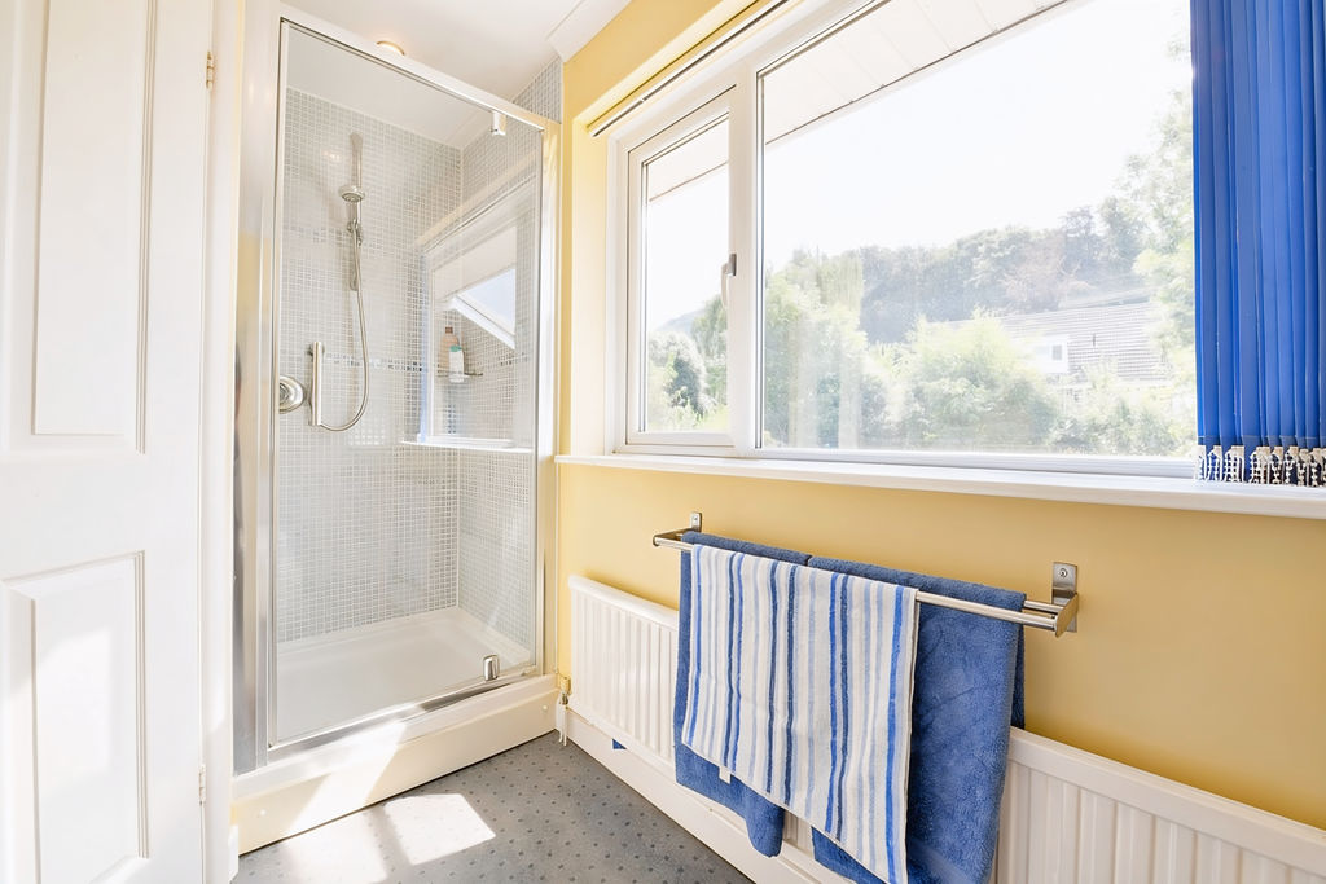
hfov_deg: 104.2
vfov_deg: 81.2
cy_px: 442
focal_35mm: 14
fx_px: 516
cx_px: 663
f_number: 22
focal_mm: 14
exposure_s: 1/25
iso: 250
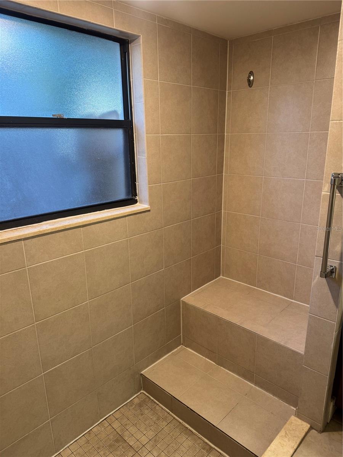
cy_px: 228
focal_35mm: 24
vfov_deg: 71.6
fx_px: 317
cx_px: 172
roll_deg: +1.6
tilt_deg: -16.1
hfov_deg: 56.8
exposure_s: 1/60
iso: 100
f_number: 1.78
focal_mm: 6.76
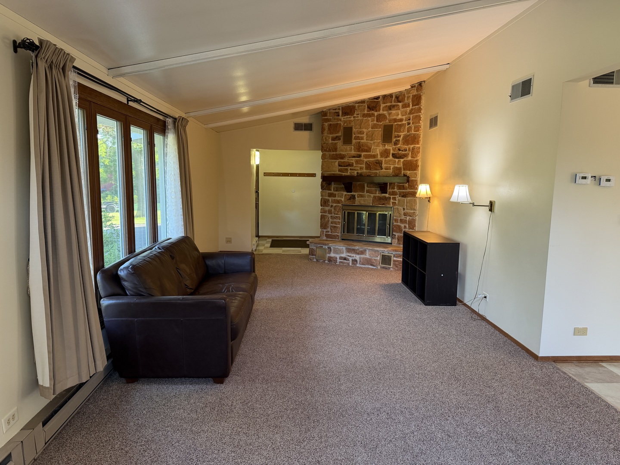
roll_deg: -0.9
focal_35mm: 24
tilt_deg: -6.7
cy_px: 232
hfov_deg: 71.6
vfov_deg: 56.8
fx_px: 430
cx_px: 310
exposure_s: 1/60
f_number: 1.78
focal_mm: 6.76
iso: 250
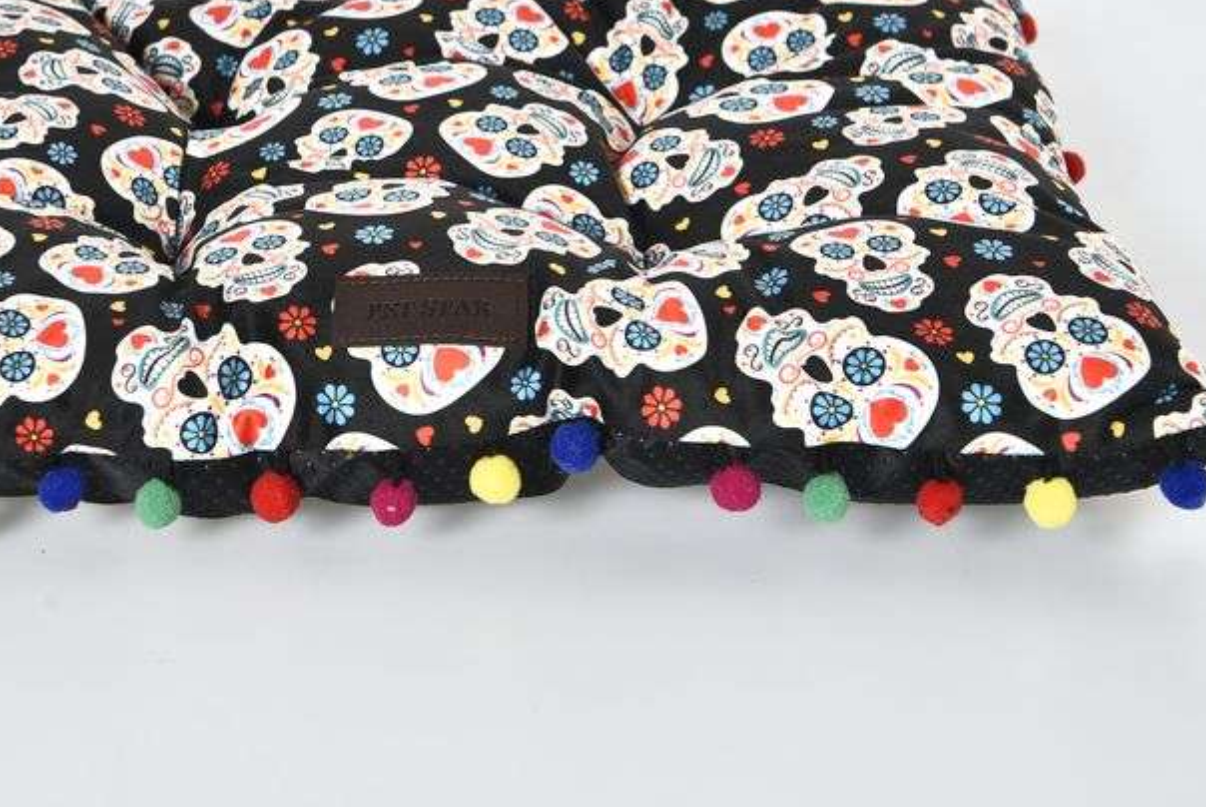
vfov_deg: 14.2
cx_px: 407
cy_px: 166
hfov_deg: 21.1
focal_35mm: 96
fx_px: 3219
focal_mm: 58
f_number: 9
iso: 320
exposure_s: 1/125
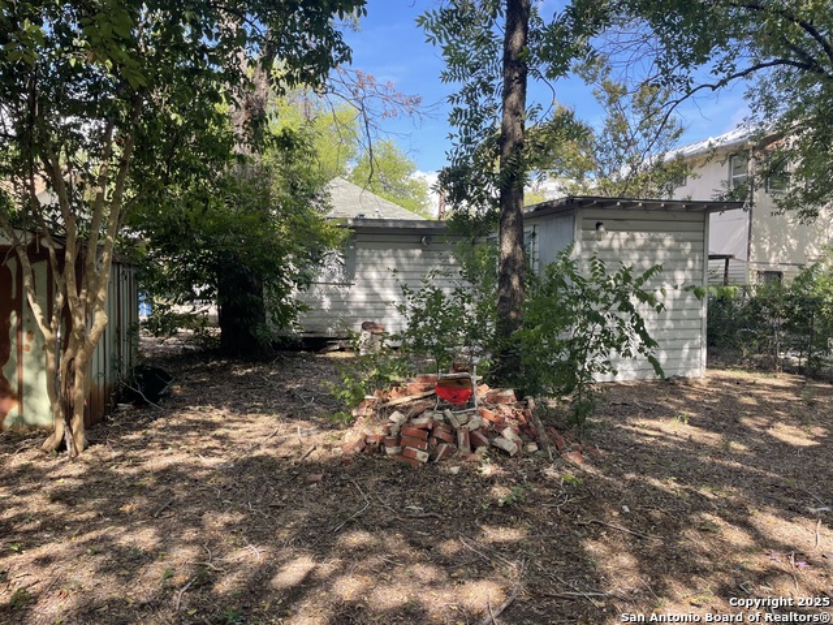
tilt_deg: -2.0
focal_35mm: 26
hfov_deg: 67.3
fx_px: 626
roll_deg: -0.9
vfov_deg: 53.1
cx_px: 416
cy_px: 312
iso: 32
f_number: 1.6
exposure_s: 1/530
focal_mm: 4.2
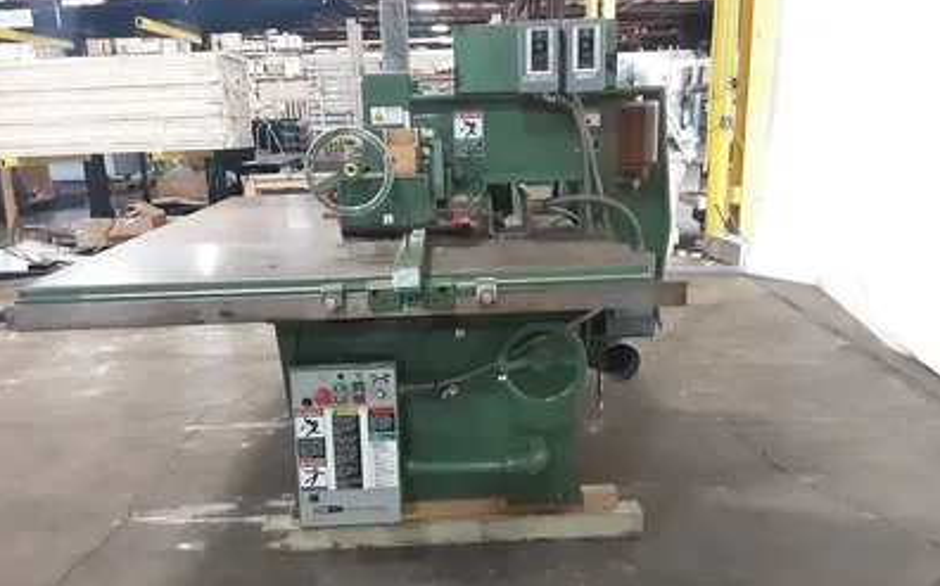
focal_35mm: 30
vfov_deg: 41.7
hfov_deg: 62.9
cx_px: 470
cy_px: 318
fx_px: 768
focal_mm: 2.9
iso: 500
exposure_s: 1/20
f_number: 1.9
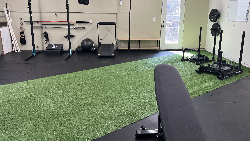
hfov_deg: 66.1
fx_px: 192
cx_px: 124
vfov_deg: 39.8
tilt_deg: -10.7
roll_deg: +0.4
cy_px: 49
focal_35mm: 29
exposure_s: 1/120
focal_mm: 5.7
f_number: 1.5
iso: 100
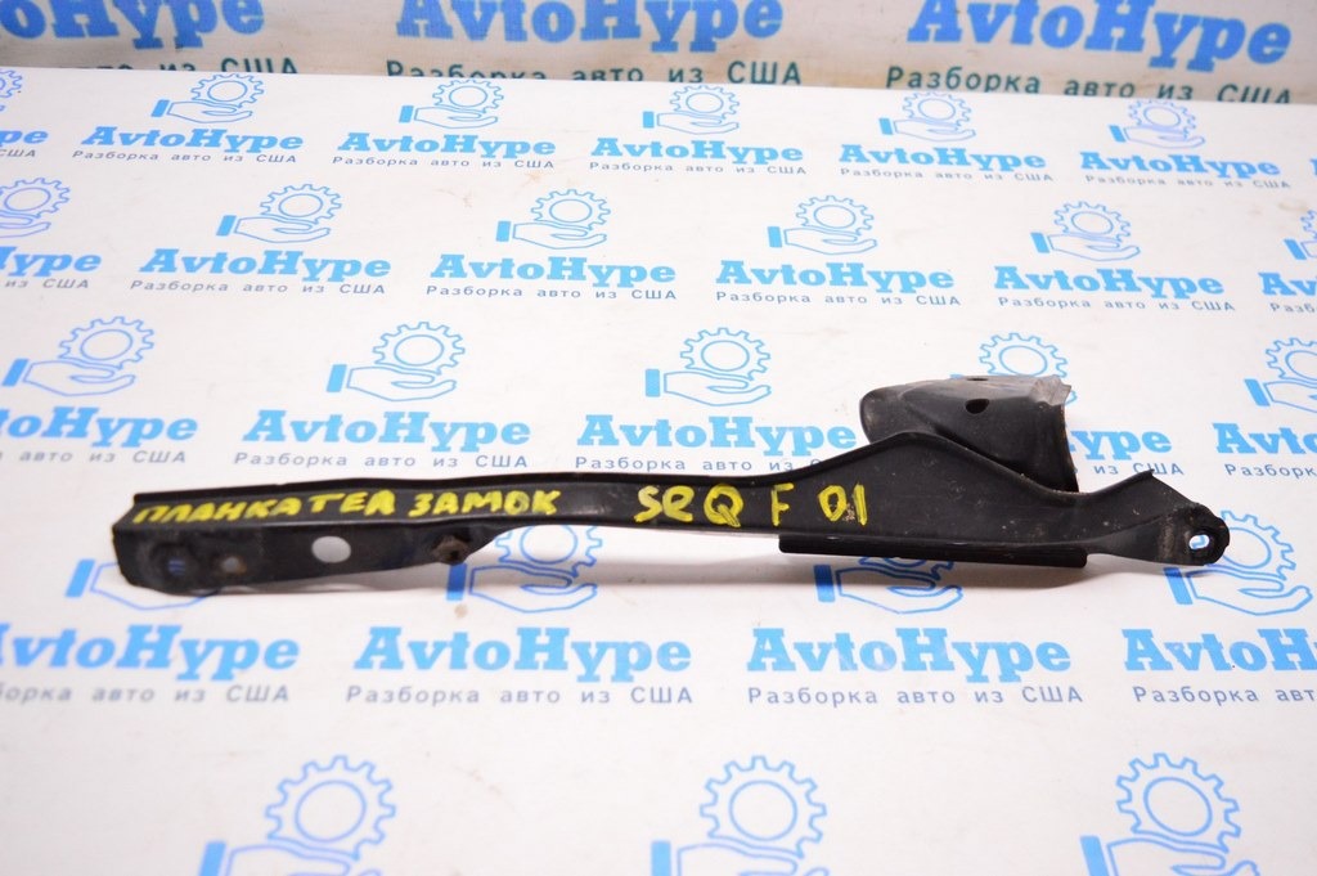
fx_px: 1261
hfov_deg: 55.1
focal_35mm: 34
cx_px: 658
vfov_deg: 38.3
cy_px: 438
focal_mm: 23
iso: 3200
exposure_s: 1/320
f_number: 3.8
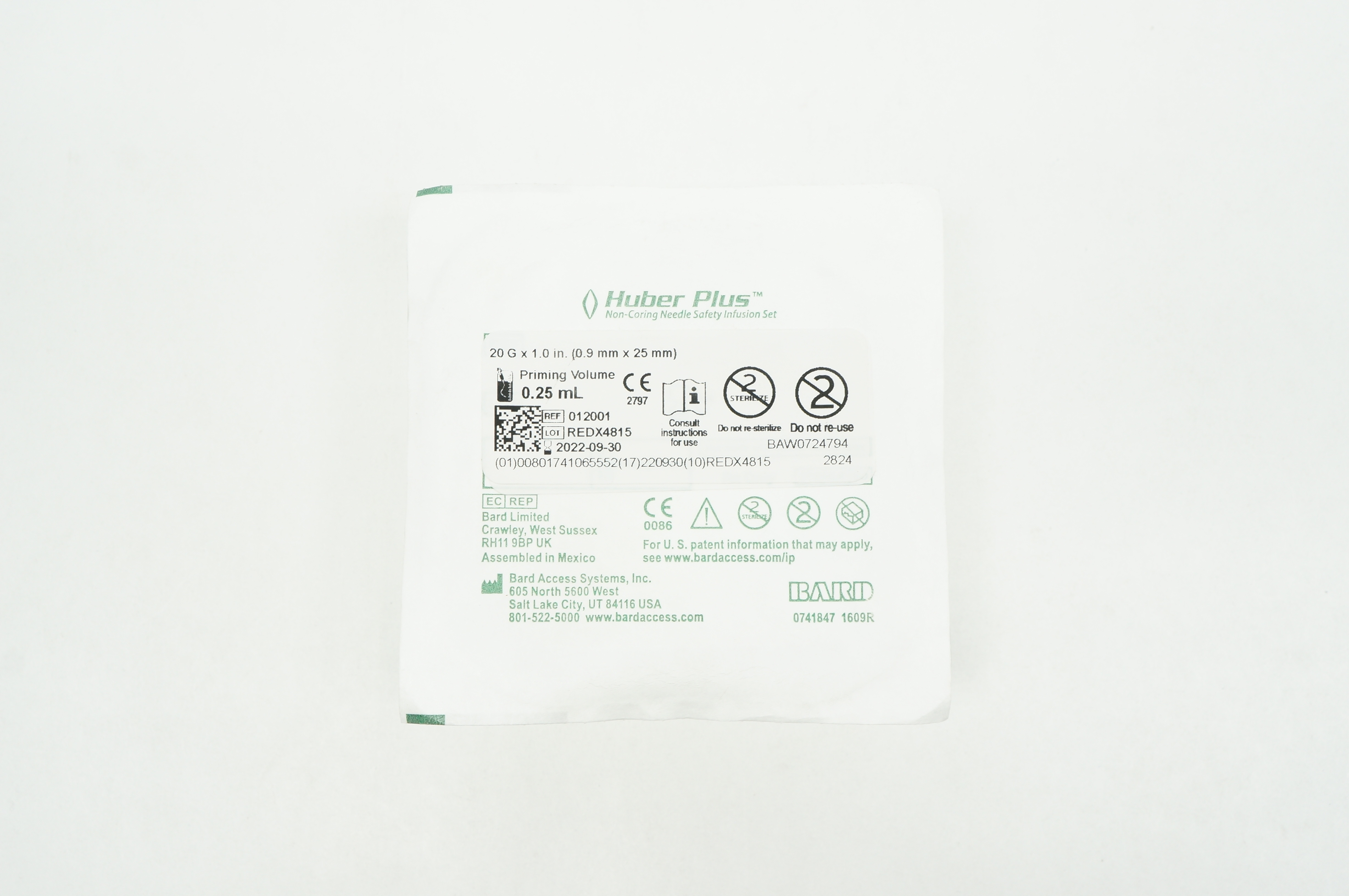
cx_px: 674
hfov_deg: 49.6
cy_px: 448
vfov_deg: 34.1
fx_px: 1460
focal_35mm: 39
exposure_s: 1/25
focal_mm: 26
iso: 400
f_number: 8
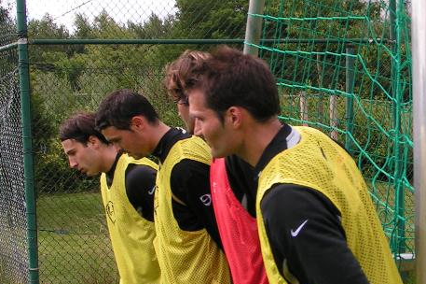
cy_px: 160
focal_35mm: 82
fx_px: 970
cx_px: 263
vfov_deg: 16.6
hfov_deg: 24.7
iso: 50
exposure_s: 1/200
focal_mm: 6.9
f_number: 5
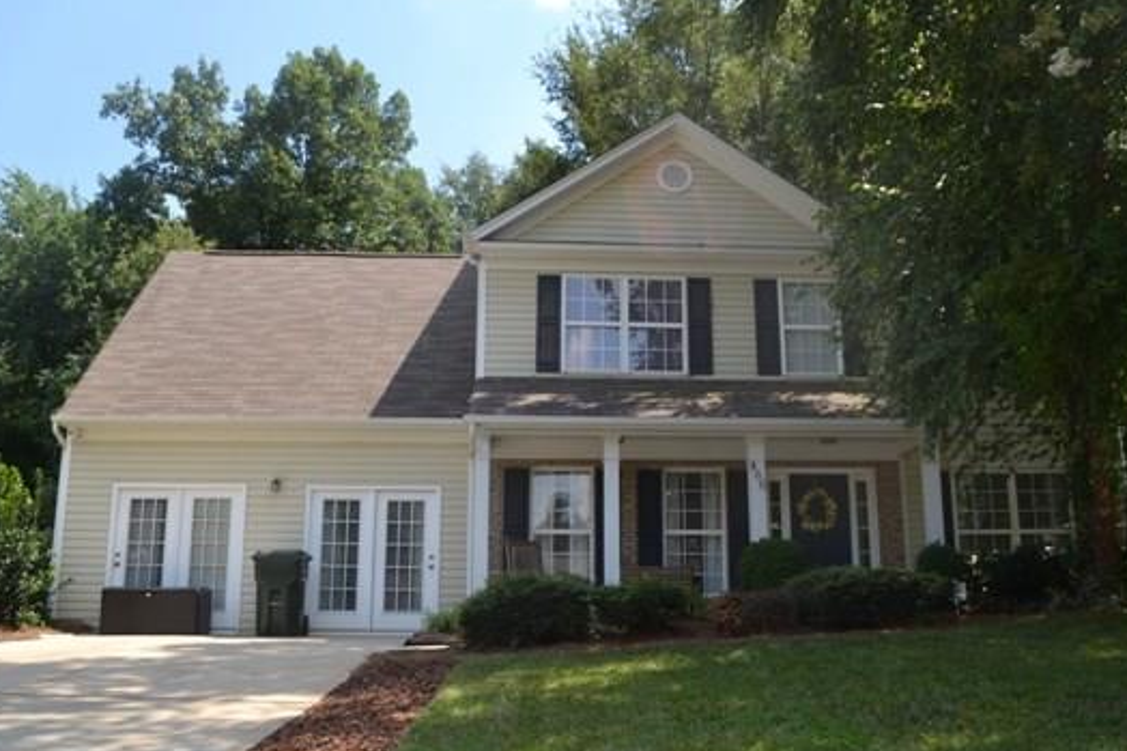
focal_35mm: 33
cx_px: 604
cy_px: 369
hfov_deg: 57.2
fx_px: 1033
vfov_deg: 39.9
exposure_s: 1/200
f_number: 5
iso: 100
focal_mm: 18
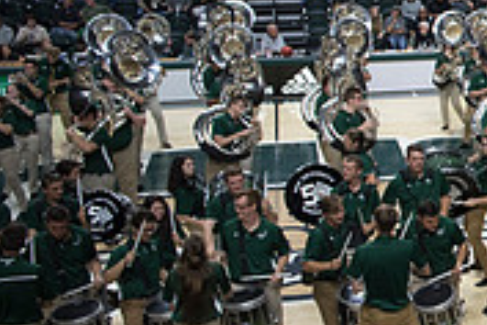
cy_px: 123
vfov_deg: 14.8
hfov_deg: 18.8
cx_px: 787
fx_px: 1244
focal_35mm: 92
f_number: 2.8
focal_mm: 28
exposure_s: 1/1000
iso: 2000
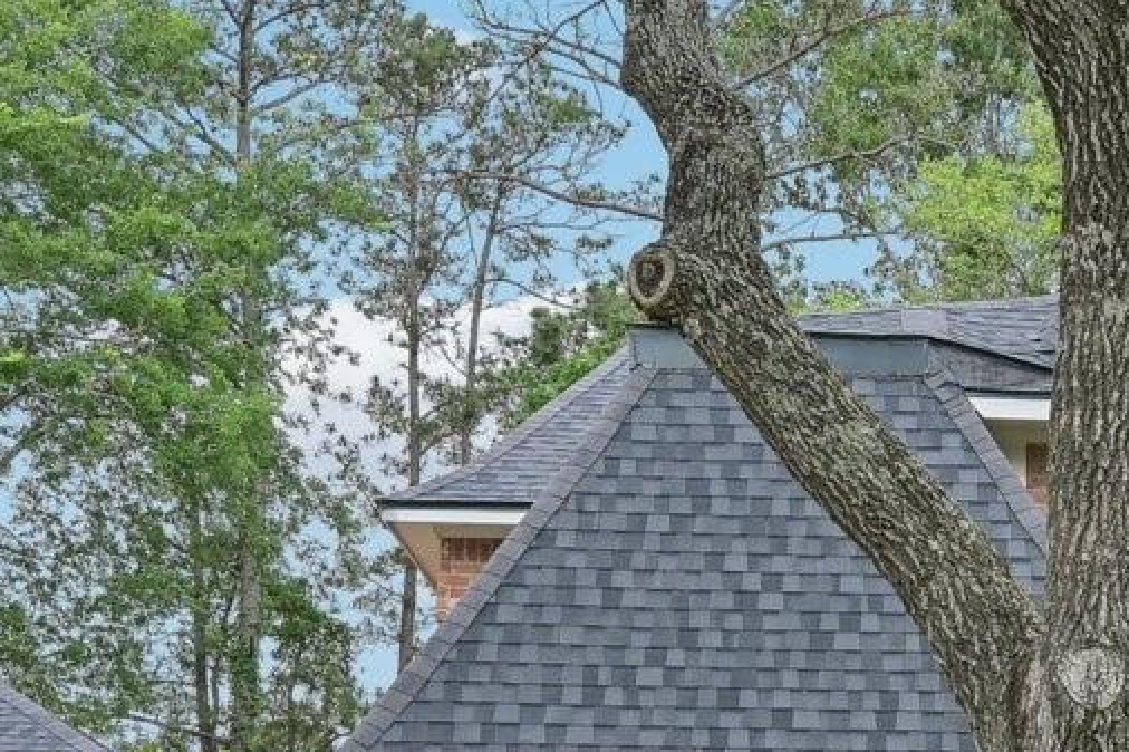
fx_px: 2728
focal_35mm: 87
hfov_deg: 22.3
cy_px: 907
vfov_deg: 15.1
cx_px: 1178
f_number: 8
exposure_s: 1/125
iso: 400
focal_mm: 21.5
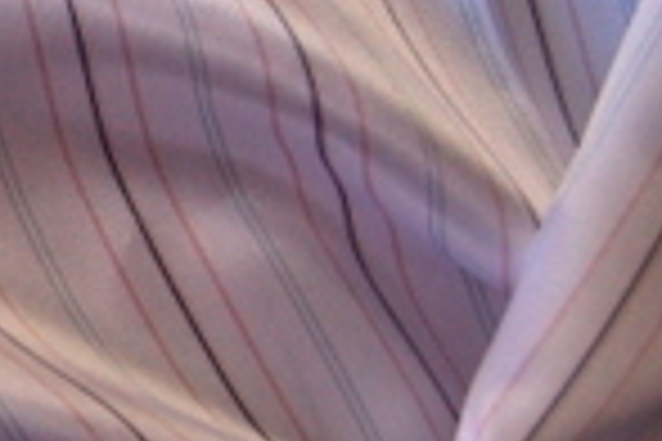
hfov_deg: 12.7
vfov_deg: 9.5
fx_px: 2593
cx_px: -671
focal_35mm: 141
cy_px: -182
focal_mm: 23
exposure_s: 1/100
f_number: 5
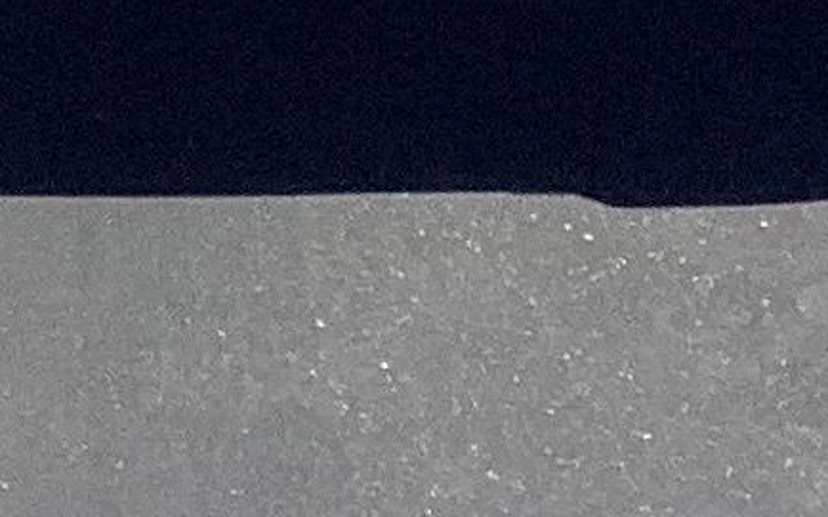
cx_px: -431
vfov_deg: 4.9
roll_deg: +1.8
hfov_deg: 8.3
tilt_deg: -7.6
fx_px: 5572
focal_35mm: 247
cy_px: -1299
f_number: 2.4
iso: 25
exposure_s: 1/1101
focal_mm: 3.3
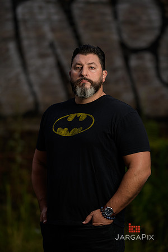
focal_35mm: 135
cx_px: 84
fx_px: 945
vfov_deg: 15.2
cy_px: 126
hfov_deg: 10.2
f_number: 2
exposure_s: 1/250
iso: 200
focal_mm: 135
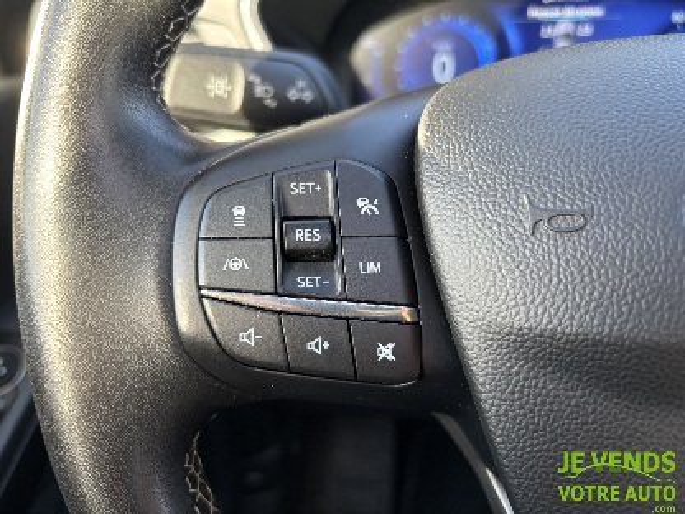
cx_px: 342
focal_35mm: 26
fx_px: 515
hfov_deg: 67.3
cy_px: 257
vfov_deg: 53.1
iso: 125
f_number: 1.6
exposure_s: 1/121
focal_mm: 5.96
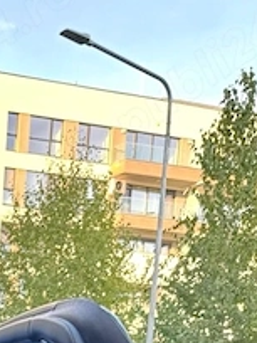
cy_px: 624
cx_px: -230
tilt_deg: -10.0
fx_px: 931
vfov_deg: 17.0
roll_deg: -1.0
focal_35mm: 94
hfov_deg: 13.7
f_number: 1.78
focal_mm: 6.76
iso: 64
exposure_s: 1/121
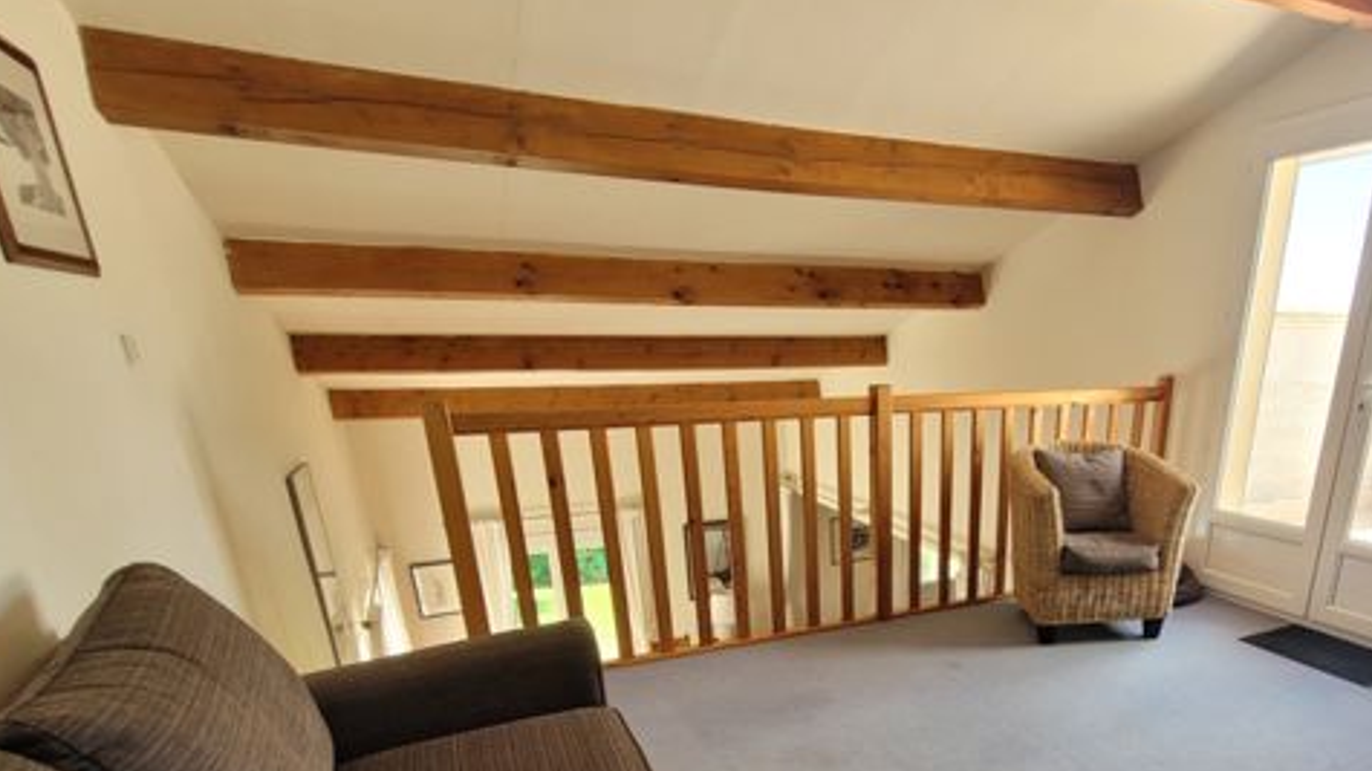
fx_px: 764
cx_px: 888
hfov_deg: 81.7
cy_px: 635
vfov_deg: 49.8
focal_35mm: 21
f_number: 2.2
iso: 50
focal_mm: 1.74
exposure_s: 1/50
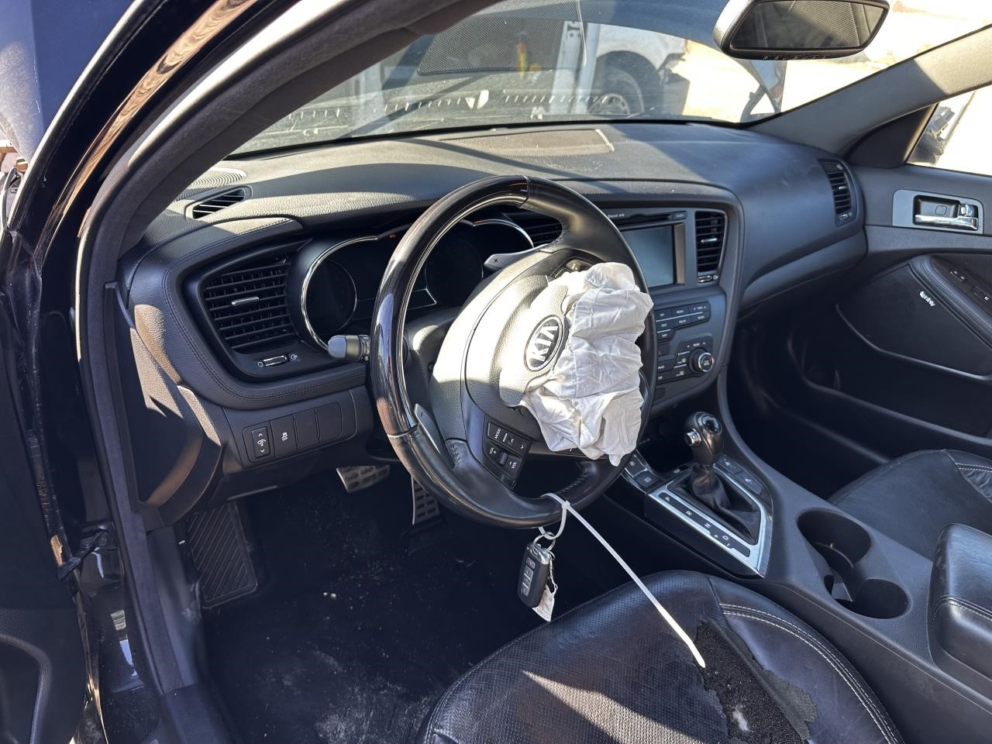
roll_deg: -7.9
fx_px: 688
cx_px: 496
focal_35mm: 24
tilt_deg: -27.4
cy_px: 372
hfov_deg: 71.6
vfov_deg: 56.8
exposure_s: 1/121
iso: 80
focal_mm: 6.86
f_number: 1.78
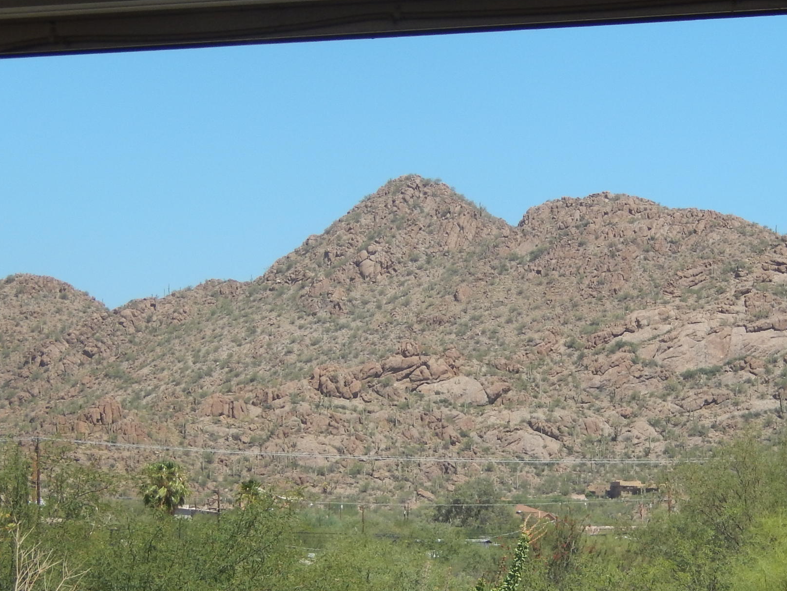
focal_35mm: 195
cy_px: 401
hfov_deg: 10.1
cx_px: 470
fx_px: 4434
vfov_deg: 7.6
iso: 125
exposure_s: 1/640
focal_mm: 18.9
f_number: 5.3
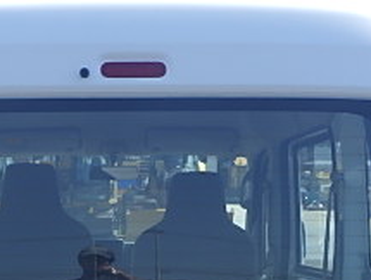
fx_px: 1084
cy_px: 387
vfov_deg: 14.0
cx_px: 109
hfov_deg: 19.3
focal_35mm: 101
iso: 125
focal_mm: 6.1
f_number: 4.6
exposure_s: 1/500
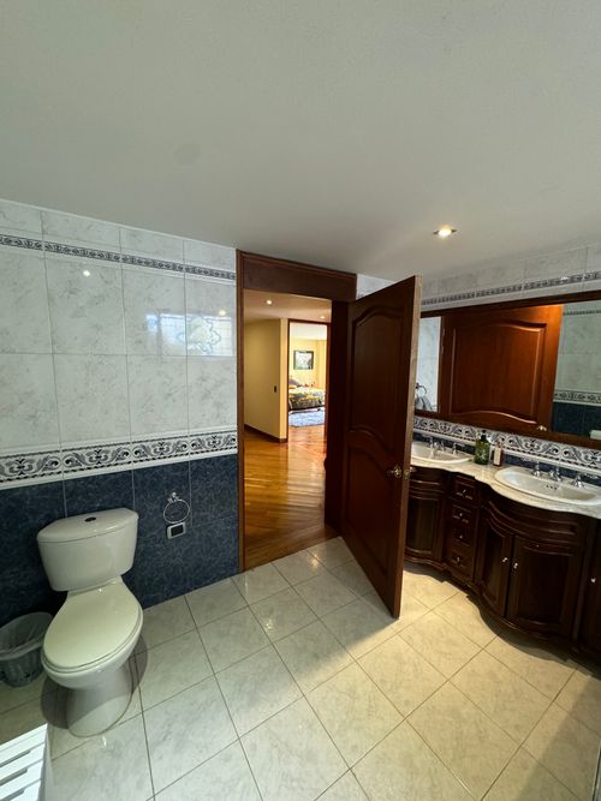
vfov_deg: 102.1
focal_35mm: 14
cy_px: 400
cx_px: 300
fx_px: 324
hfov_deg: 85.7
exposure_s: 1/60
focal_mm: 2.22
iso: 500
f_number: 2.2
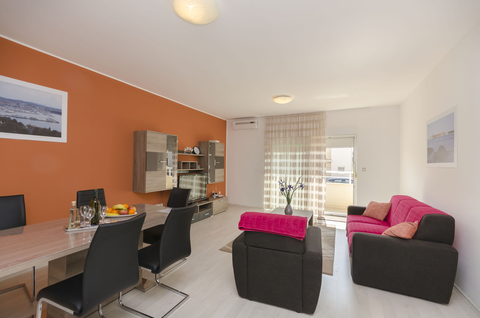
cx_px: 240
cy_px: 159
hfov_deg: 100.5
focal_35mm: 15
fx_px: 200
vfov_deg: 77.1
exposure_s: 1/80
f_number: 9
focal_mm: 10
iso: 100
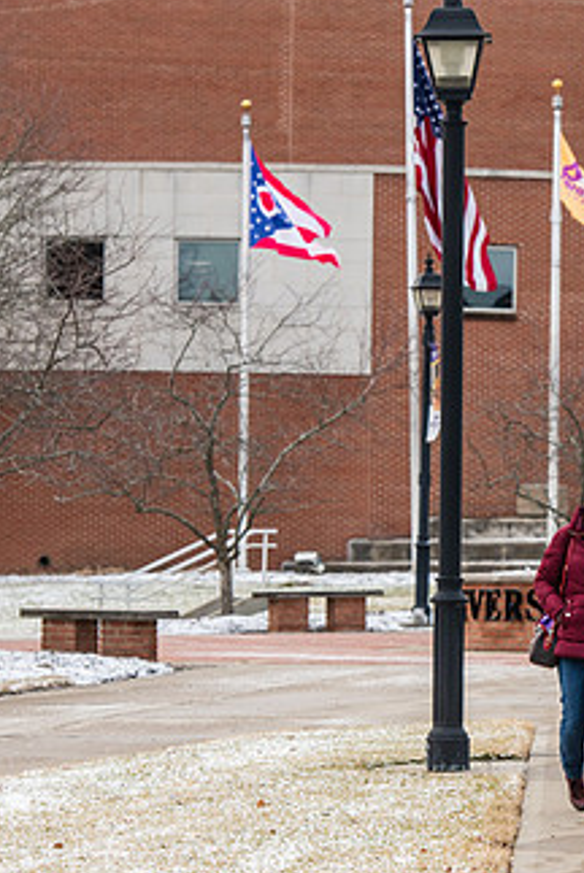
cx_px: 630
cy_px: 458
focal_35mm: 201
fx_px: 4880
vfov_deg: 10.2
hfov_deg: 6.8
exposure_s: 1/400
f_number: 5.6
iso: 320
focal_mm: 112
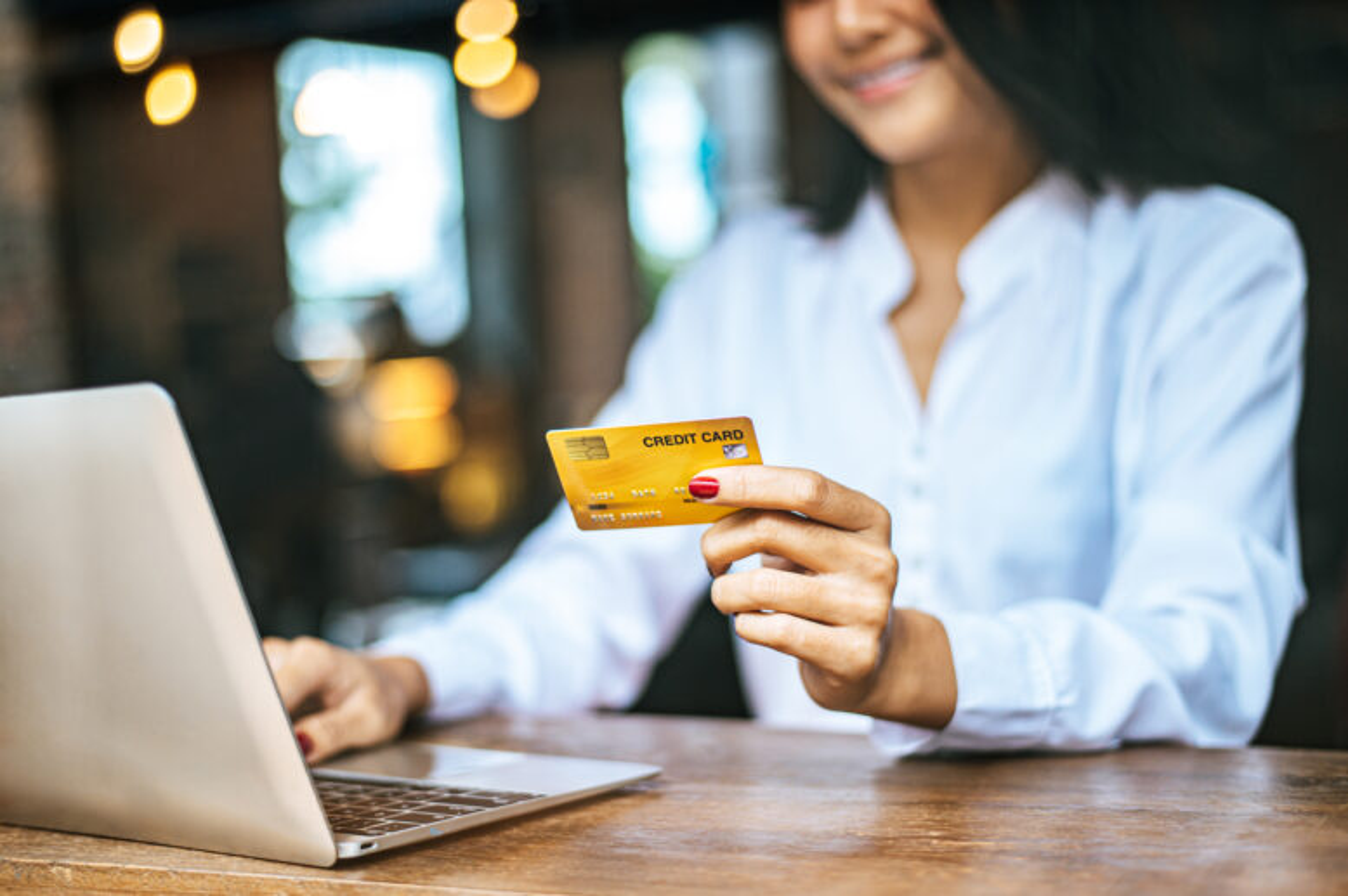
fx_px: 1871
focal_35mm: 50
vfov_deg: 27.0
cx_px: 674
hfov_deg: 39.6
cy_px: 448
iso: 400
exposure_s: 1/1000
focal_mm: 50
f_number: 1.8
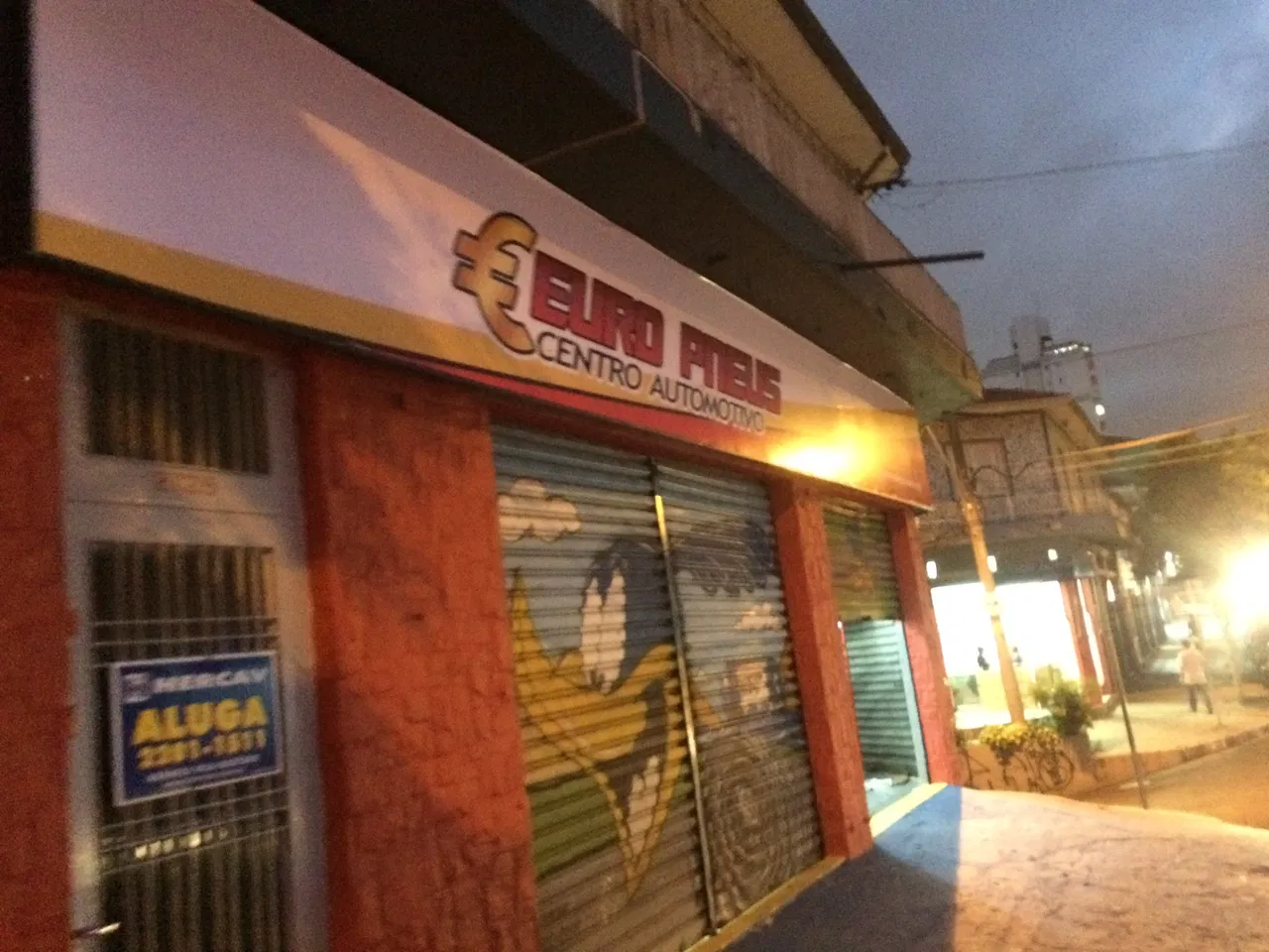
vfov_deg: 48.2
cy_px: 476
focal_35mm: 29
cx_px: 634
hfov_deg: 61.7
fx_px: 1063
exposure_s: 1/15
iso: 1000
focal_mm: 4.15
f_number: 2.2
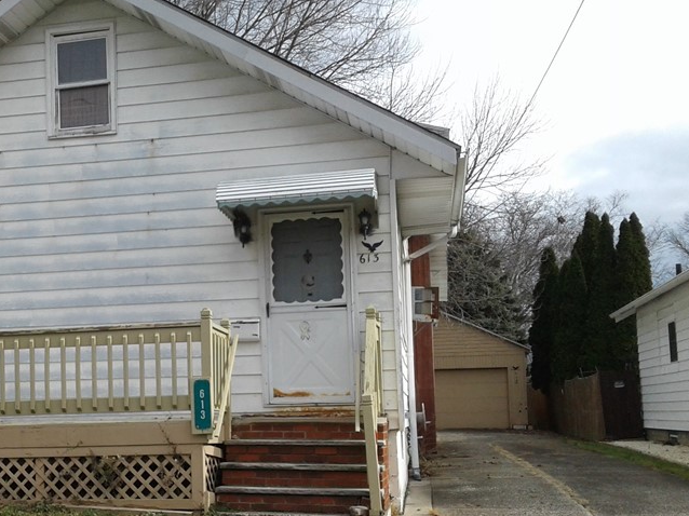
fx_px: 1055
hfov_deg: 35.4
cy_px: 327
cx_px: 170
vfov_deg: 27.4
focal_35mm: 53
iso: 50
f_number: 2.2
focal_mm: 3.3
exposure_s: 1/925
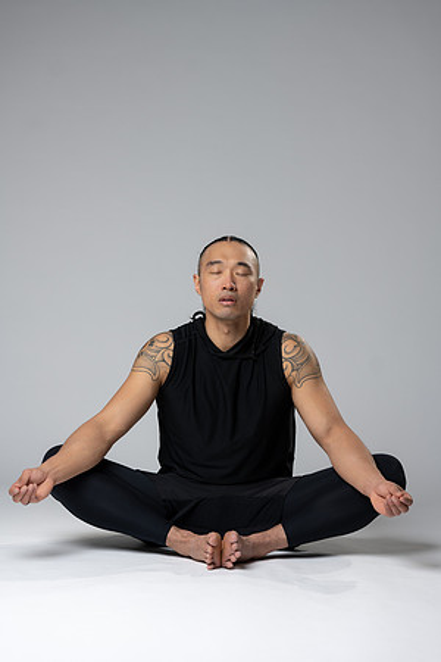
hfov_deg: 16.1
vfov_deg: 23.9
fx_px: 1562
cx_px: 220
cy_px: 331
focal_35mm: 85
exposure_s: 1/160
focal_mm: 85
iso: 200
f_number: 3.2
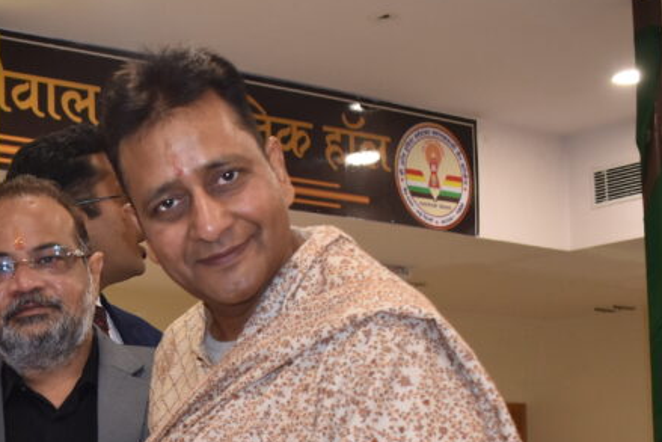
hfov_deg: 23.1
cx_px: -9
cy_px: 458
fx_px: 1545
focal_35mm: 84
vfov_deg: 15.9
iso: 640
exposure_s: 1/125
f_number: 4.5
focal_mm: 24
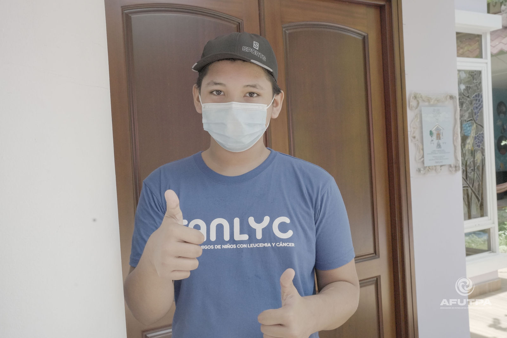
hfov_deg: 51.9
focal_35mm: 37
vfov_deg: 35.9
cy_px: 169
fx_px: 521
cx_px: 254
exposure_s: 1/640
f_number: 11
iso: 16000
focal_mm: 37
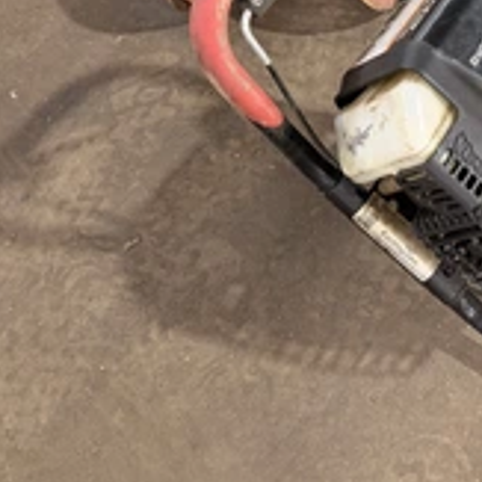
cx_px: 444
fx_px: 819
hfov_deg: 31.1
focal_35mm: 52
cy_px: 86
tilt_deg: -52.6
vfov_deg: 31.8
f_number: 1.78
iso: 320
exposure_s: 1/60
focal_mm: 6.76
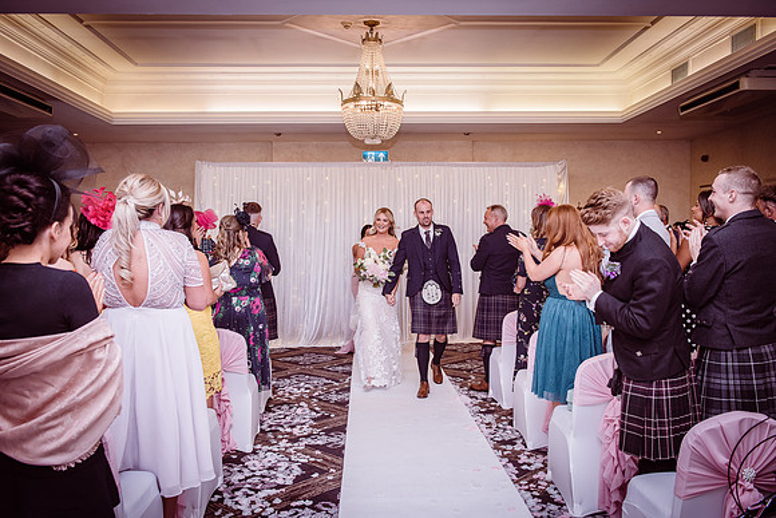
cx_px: 388
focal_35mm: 31
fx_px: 668
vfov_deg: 42.3
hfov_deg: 60.3
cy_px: 259
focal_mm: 31
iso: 400
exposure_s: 1/100
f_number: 5.6
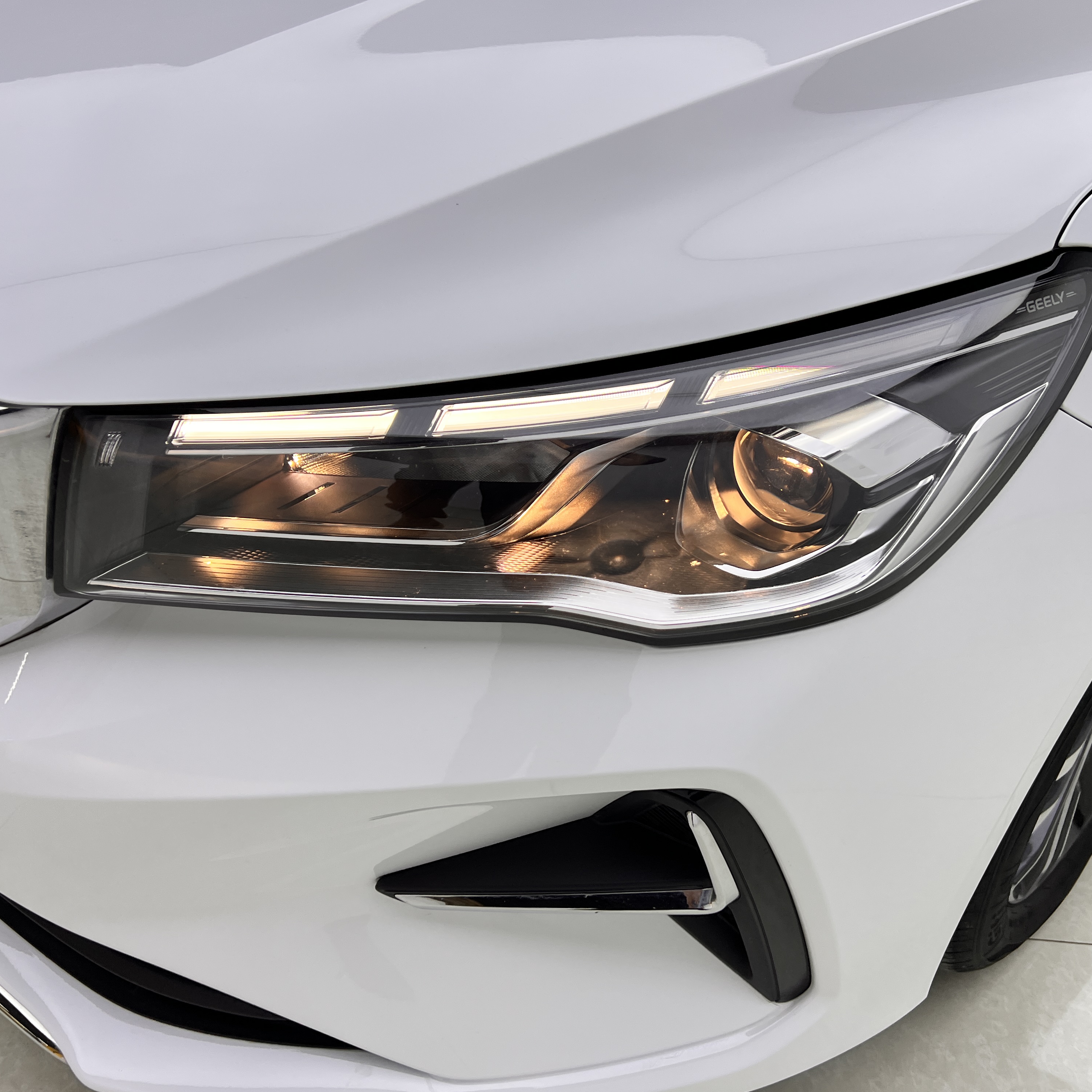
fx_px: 1106
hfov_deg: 52.5
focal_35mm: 31
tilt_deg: -34.0
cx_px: 553
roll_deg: -2.6
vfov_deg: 52.5
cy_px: 545
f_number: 1.5
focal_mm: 5.7
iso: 50
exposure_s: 1/371
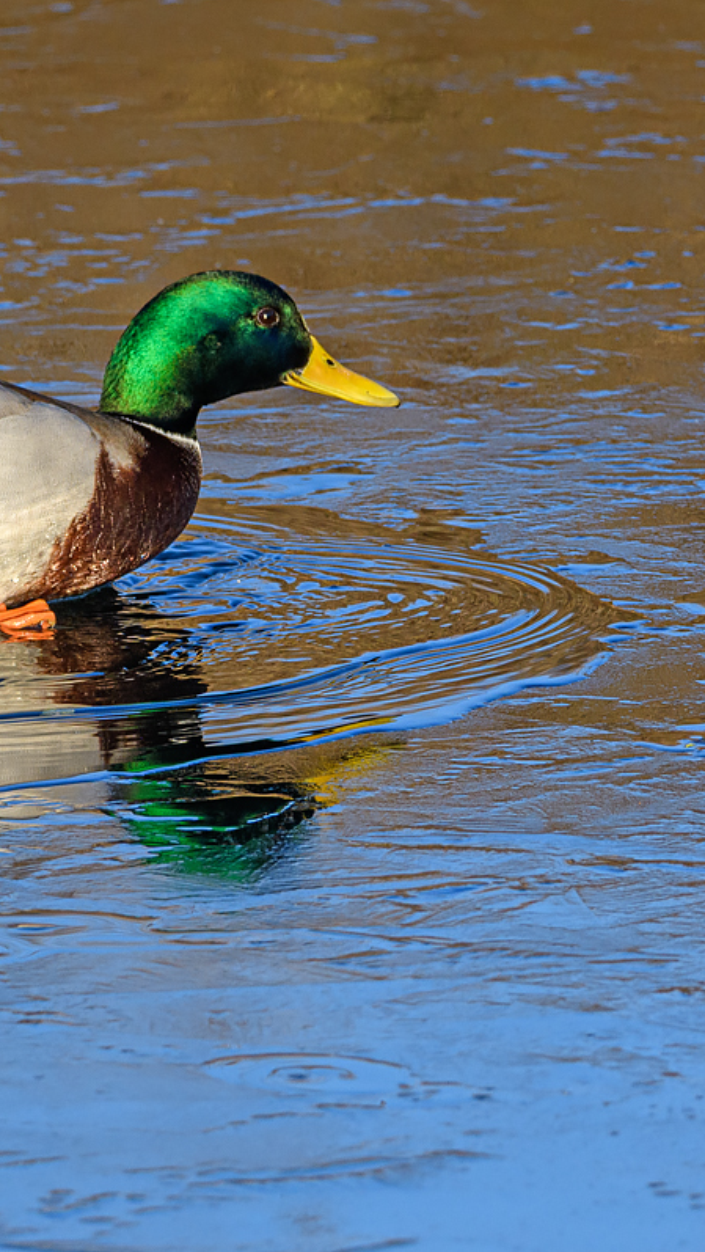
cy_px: 627
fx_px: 35319
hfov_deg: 1.1
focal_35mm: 1064
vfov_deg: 2.0
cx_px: 20
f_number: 8
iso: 400
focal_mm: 450
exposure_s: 1/640
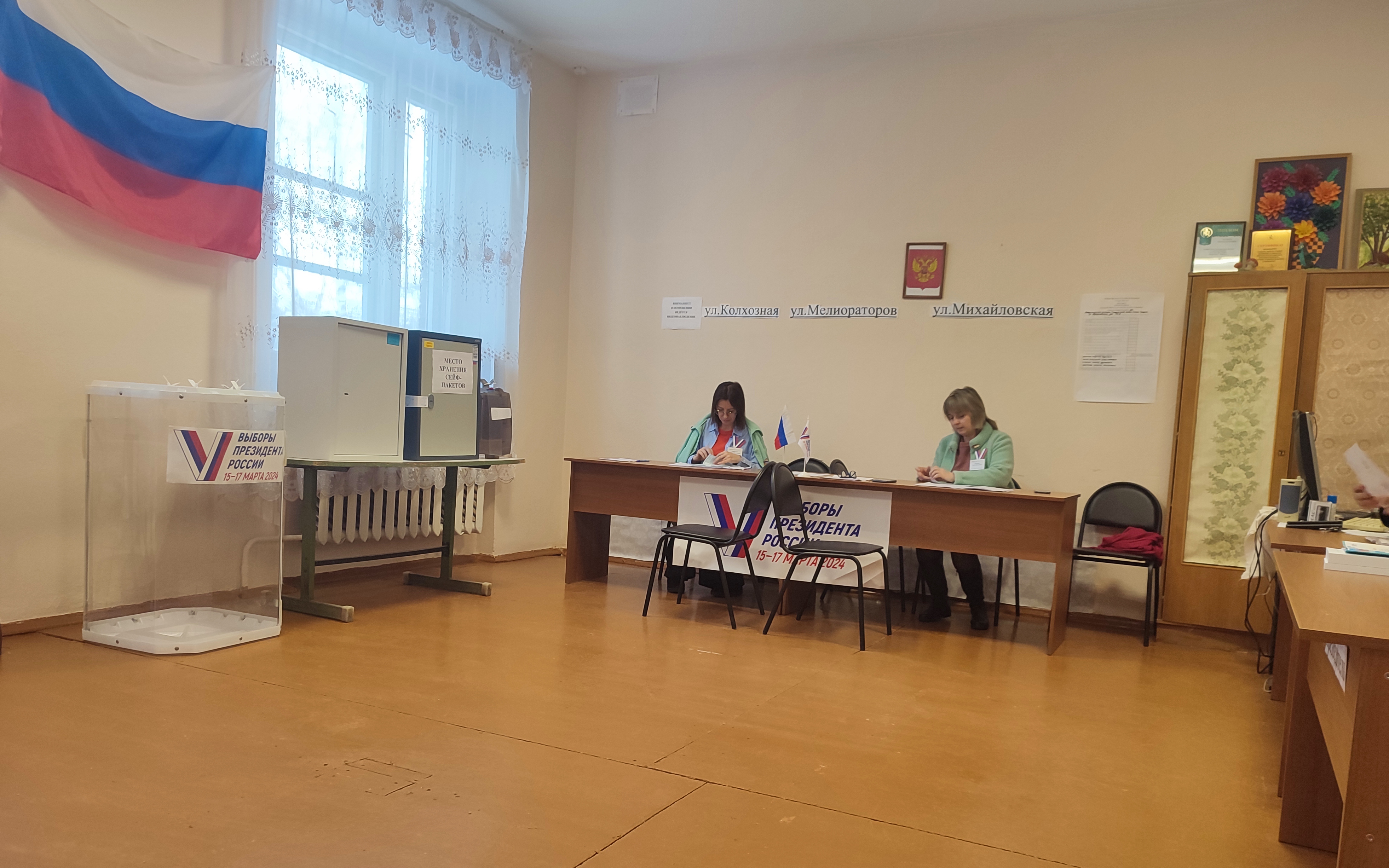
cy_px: 513
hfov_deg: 68.4
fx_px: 1022
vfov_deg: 45.8
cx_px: 695
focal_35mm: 27
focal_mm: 6.04
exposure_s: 1/33
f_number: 1.9
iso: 156
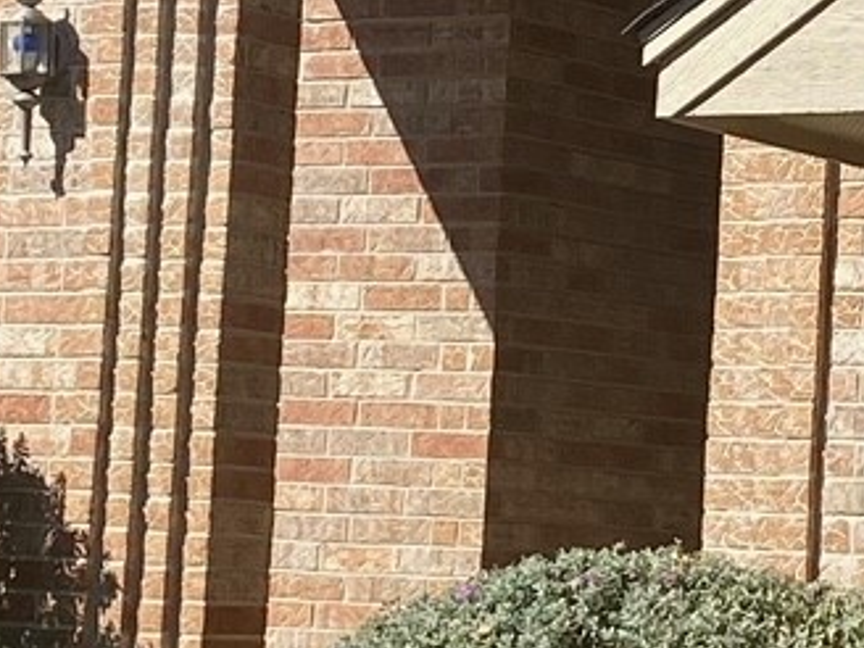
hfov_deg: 12.3
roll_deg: -4.0
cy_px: 258
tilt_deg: +6.2
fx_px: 3994
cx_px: 635
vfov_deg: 9.3
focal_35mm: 160
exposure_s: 1/2755
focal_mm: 4.25
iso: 32
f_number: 1.8
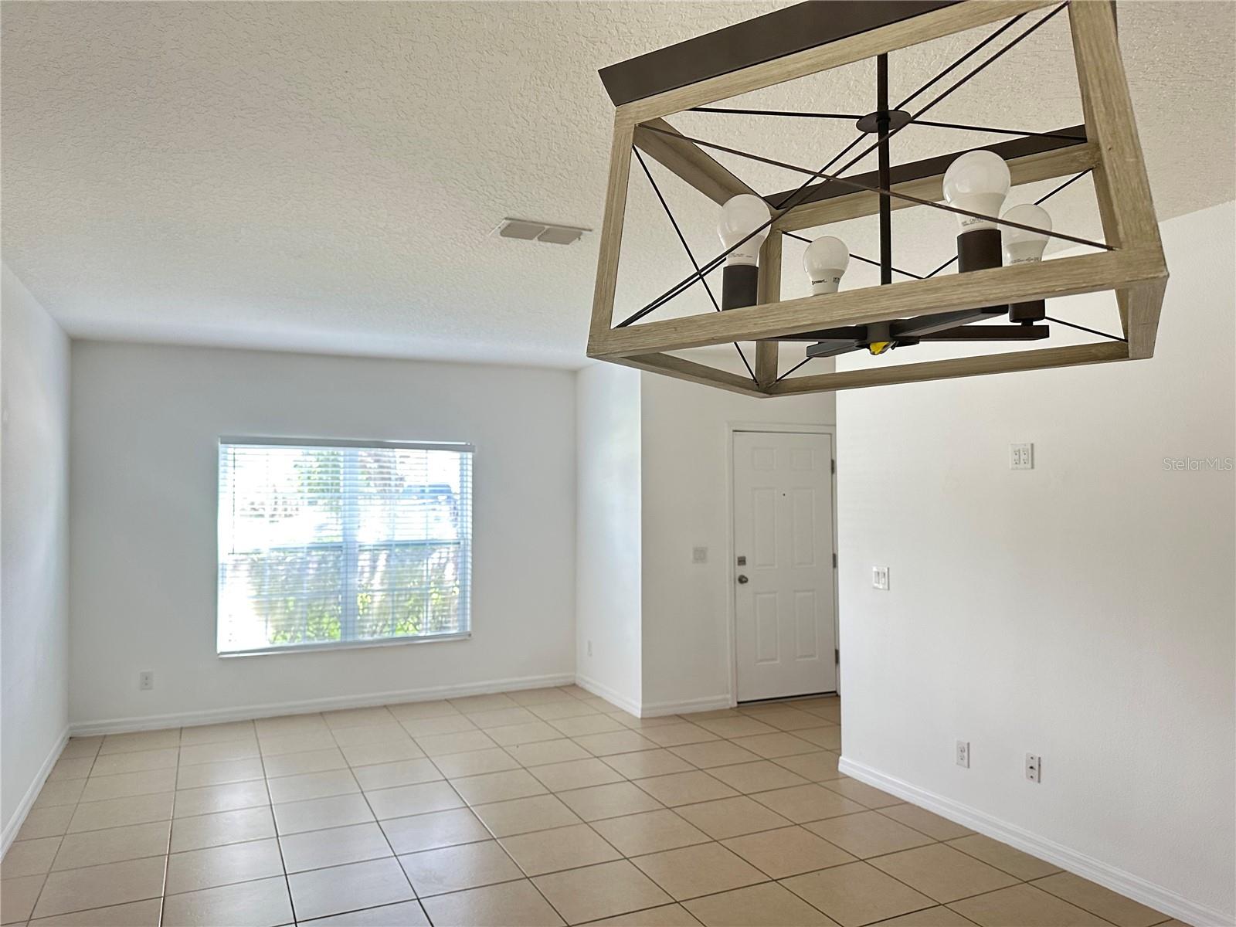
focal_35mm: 24
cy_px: 464
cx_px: 618
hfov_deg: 71.6
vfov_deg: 56.8
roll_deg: +1.2
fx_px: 857
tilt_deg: +1.1
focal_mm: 6.86
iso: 320
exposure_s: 1/60
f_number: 1.78
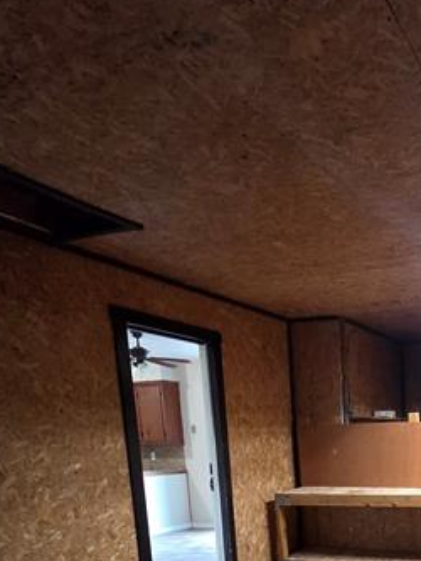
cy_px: 541
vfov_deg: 50.4
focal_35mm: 30
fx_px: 486
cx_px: 413
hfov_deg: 41.3
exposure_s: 1/60
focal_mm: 2.2
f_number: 2.2
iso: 1250
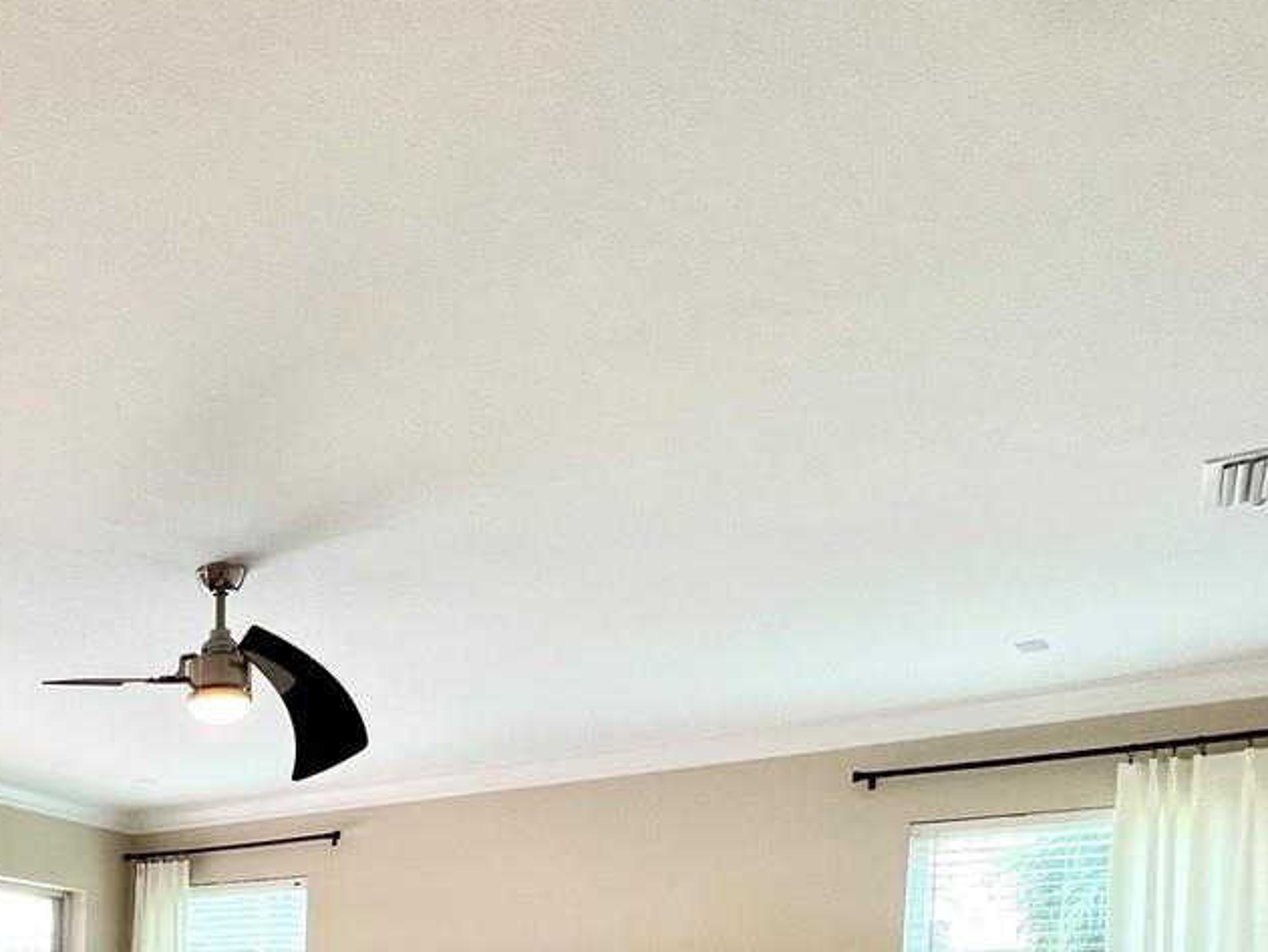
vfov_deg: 35.0
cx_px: -14
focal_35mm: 33
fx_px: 1209
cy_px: 1113
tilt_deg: -2.4
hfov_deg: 46.0
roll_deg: -1.0
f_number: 1.8
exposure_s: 1/60
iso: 125
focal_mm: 1.57
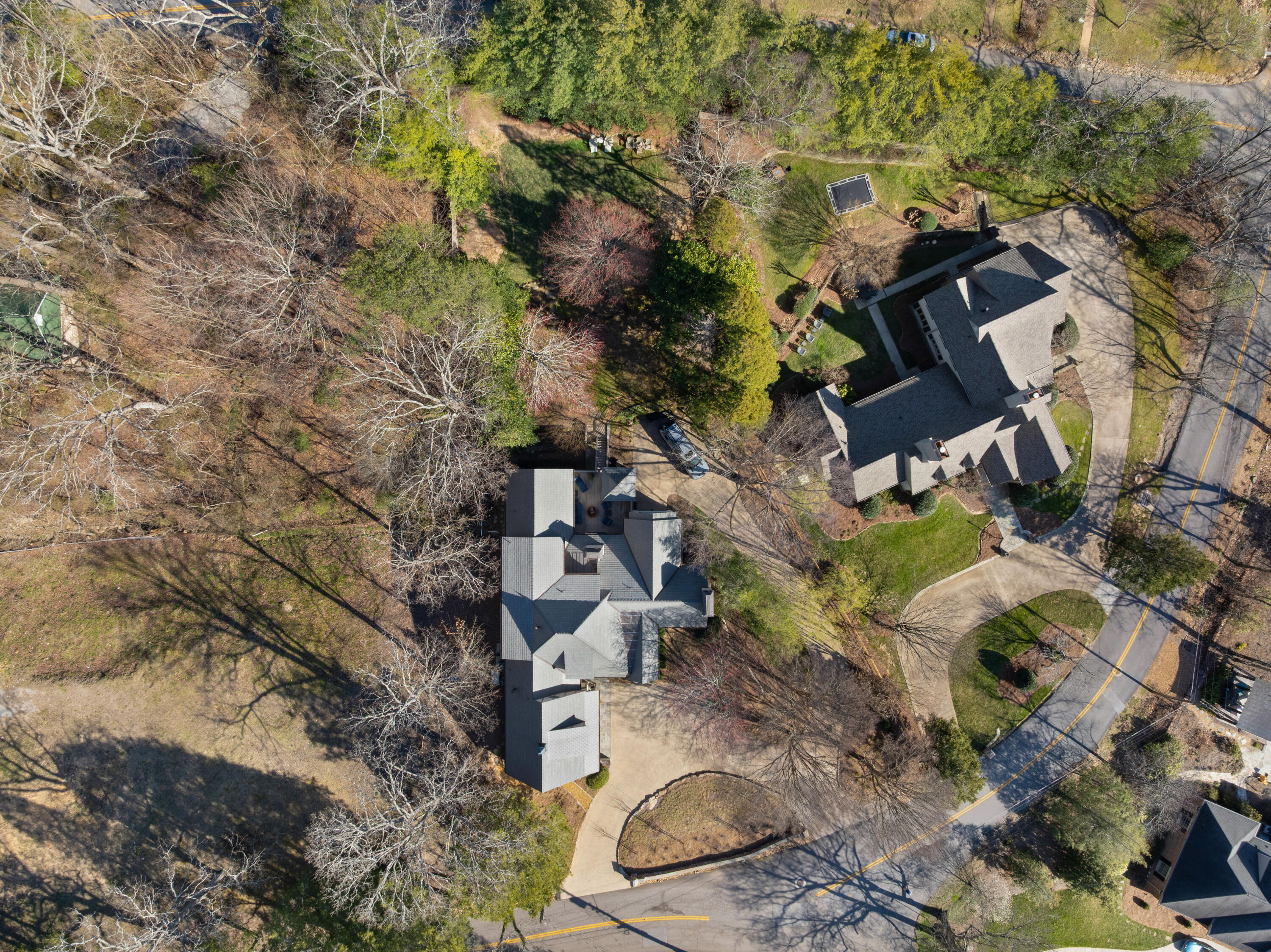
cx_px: 636
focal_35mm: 24
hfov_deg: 71.6
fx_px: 881
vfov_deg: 56.8
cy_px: 476
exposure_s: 1/160
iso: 100
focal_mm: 12.29
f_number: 7.1
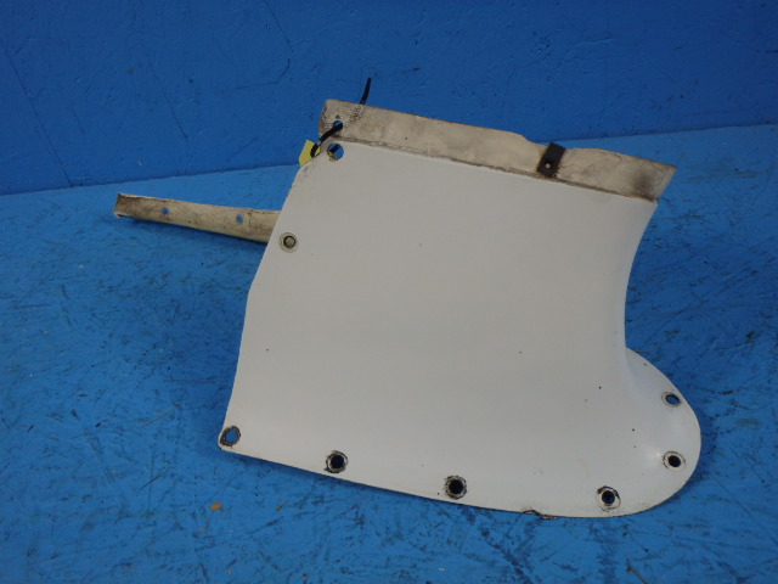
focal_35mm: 28
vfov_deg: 49.7
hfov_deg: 63.4
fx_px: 629
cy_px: 292
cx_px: 389
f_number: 3.9
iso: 200
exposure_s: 1/60
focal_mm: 5
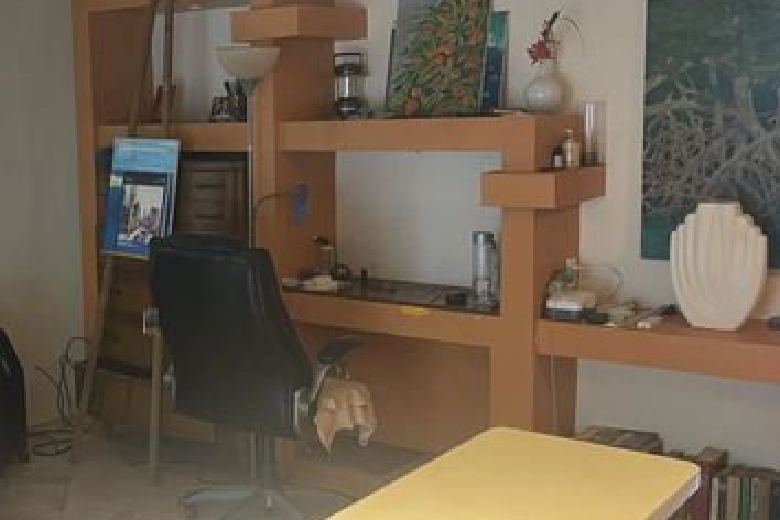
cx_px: 176
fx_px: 1018
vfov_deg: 28.6
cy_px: 231
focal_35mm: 47
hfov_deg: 40.5
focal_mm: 5.1
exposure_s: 1/60
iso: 250
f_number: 1.6
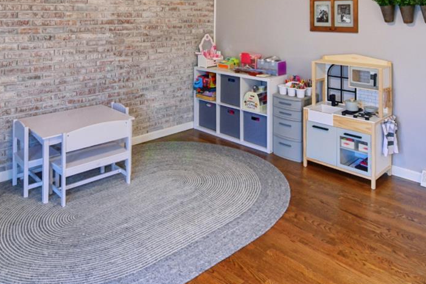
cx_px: 186
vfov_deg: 40.0
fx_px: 355
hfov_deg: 61.7
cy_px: 23
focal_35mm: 30
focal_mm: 14
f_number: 8
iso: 400
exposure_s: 1/13
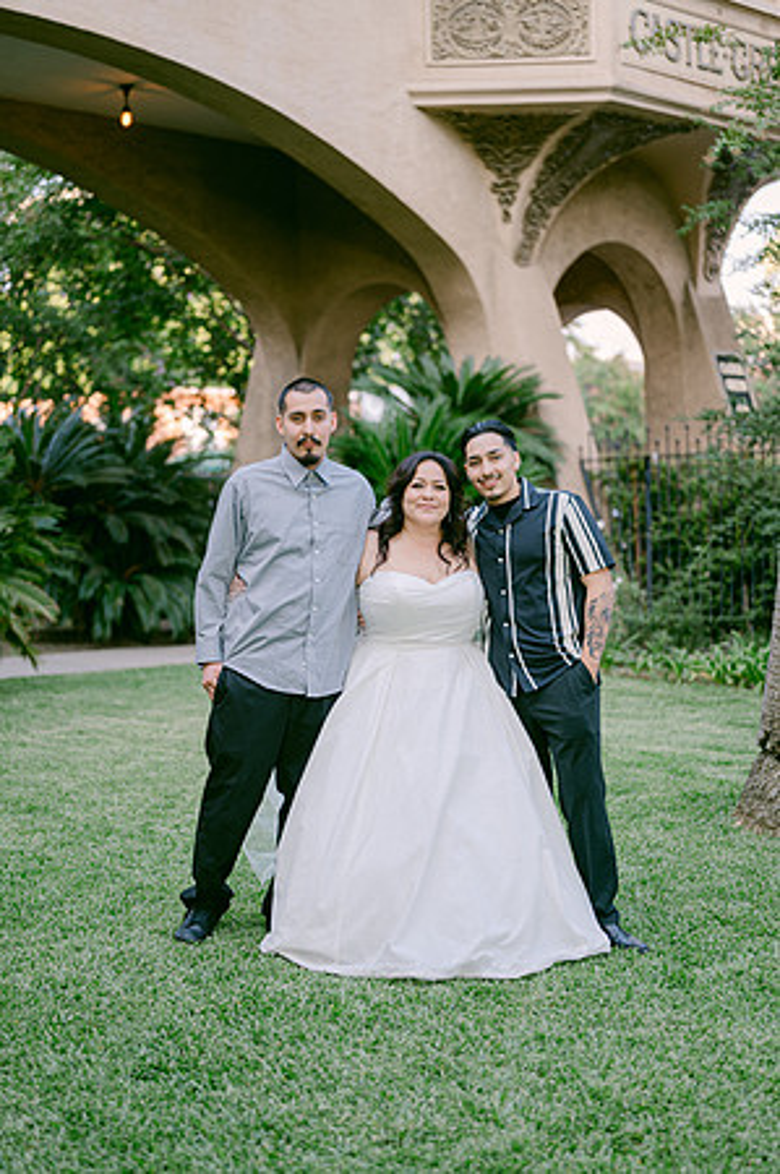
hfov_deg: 26.9
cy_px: 587
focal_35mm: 50
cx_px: 390
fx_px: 1629
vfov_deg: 39.6
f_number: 2
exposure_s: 1/320
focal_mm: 50
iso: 100
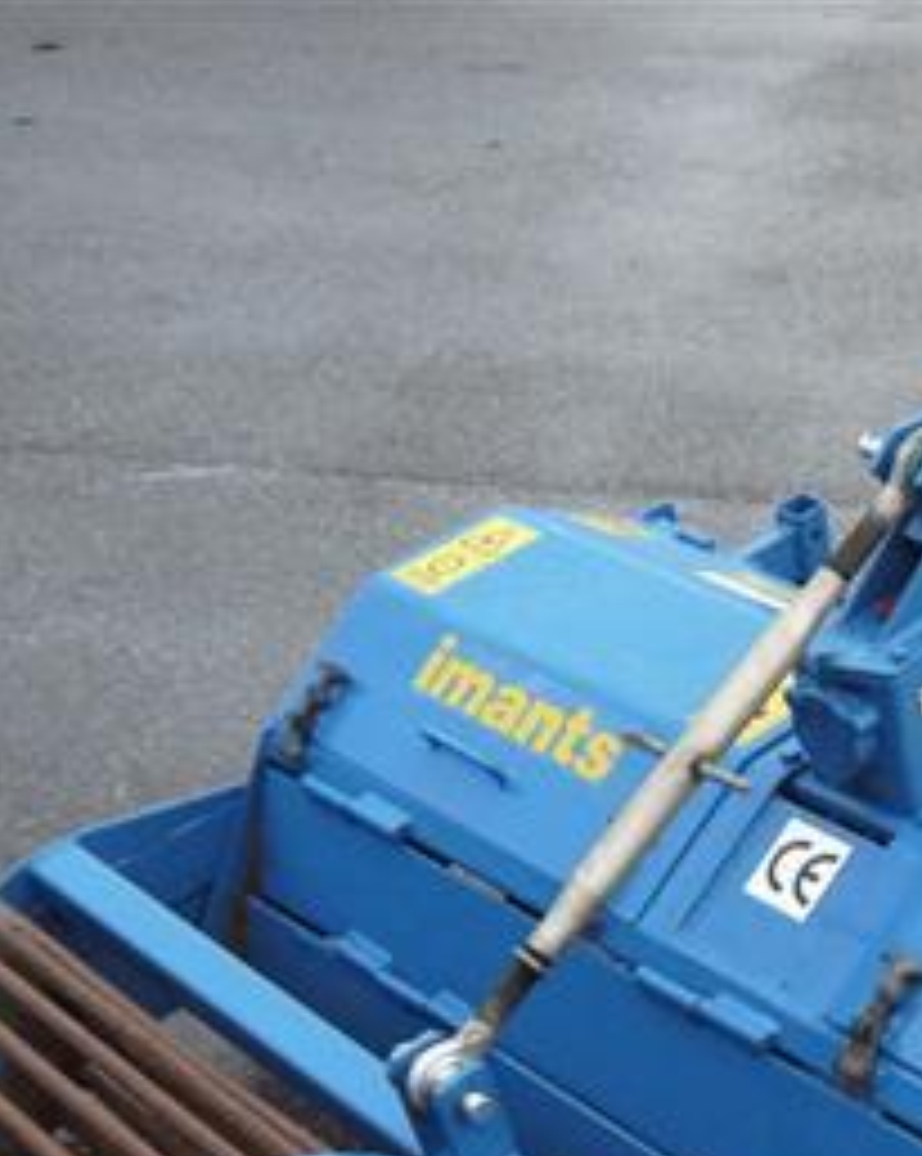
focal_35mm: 73
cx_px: 895
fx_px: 2494
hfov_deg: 20.4
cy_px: 1075
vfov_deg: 25.2
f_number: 3.5
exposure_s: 1/125
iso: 800
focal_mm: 15
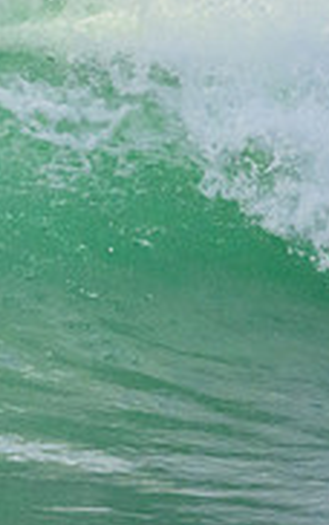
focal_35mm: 2592
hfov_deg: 0.5
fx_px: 37126
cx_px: -413
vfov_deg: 0.8
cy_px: 229
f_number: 11
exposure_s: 1/1250
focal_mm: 800
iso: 5600
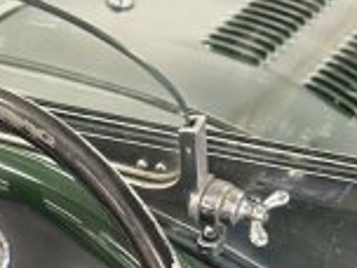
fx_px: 2083
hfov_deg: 9.3
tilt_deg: -31.5
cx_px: -317
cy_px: 552
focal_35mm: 202
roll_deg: -0.6
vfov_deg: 7.1
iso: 500
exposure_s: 1/33
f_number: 1.78
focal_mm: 6.86
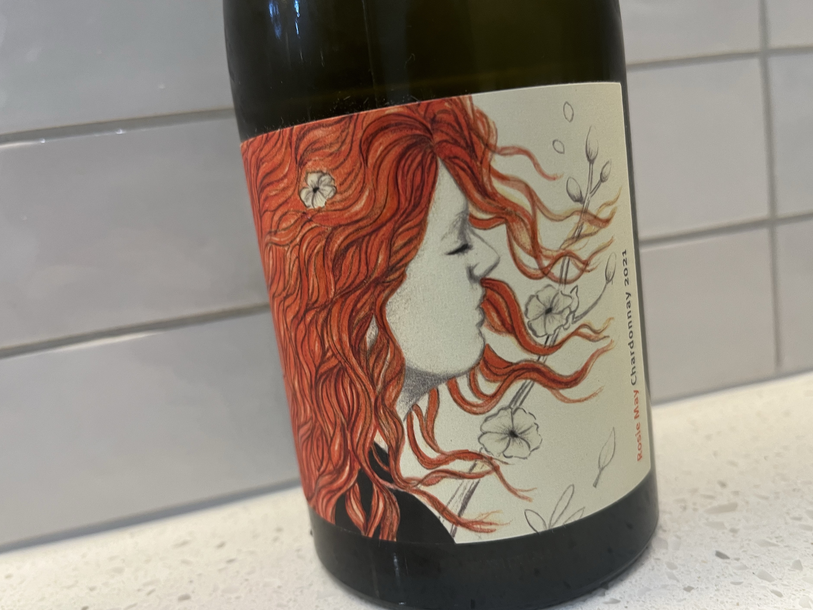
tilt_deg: -12.1
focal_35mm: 28
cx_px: 413
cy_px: 322
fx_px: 658
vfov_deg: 49.7
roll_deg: +8.2
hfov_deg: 63.4
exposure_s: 1/50
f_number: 1.6
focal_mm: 5.1
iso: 80
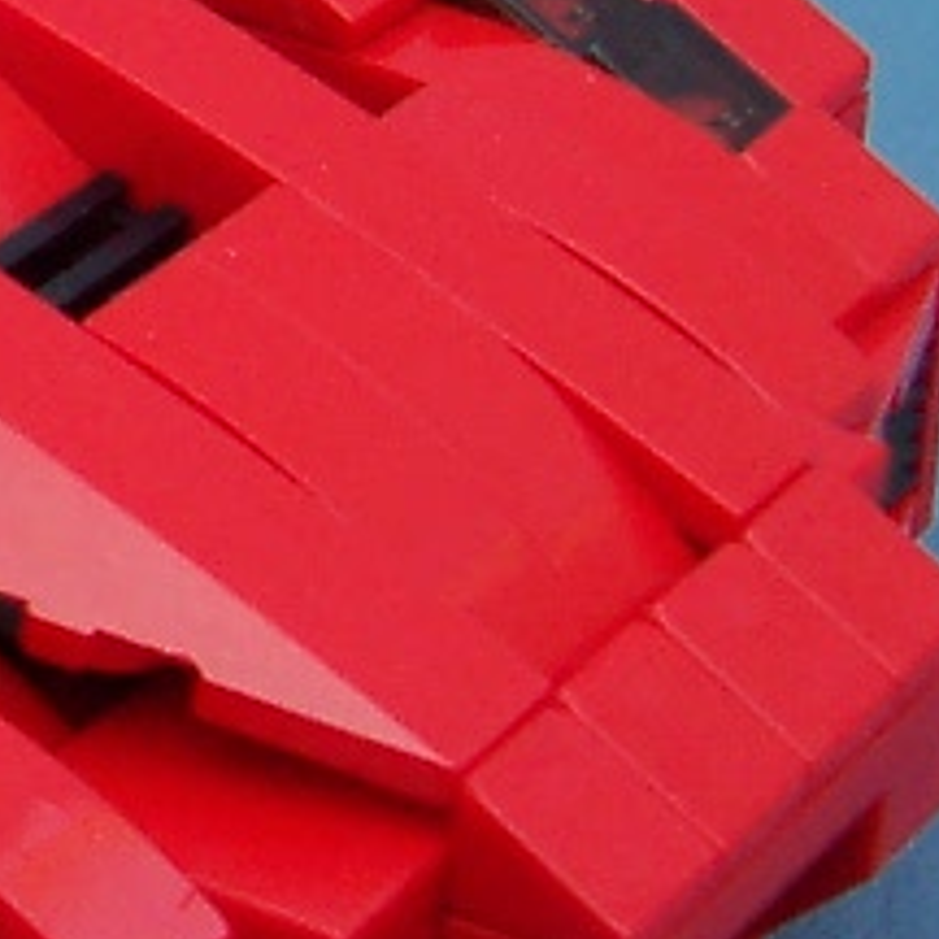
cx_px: -1300
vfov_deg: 9.6
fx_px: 5586
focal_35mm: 182
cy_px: 74
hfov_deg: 8.7
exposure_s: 1/180
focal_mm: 5.6
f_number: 2.8
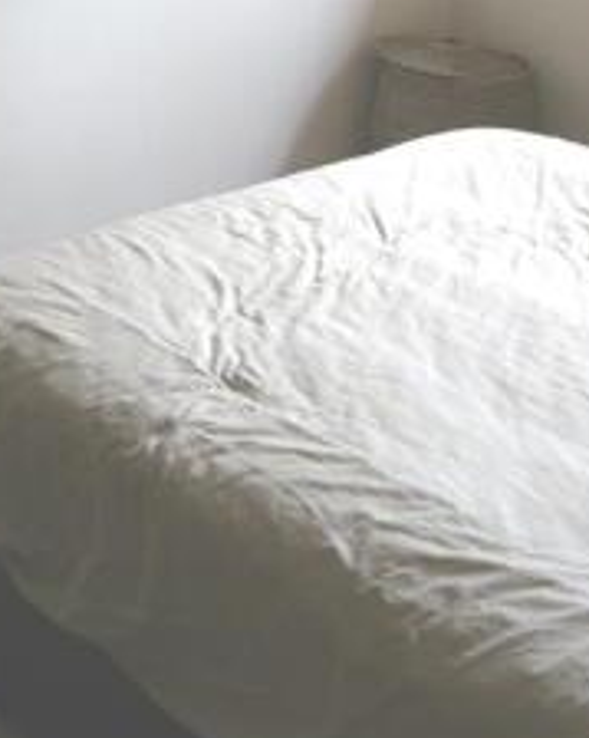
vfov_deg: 26.0
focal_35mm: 71
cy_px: 84
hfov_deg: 21.5
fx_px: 1548
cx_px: 229
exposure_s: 1/60
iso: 400
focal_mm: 14
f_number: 3.5
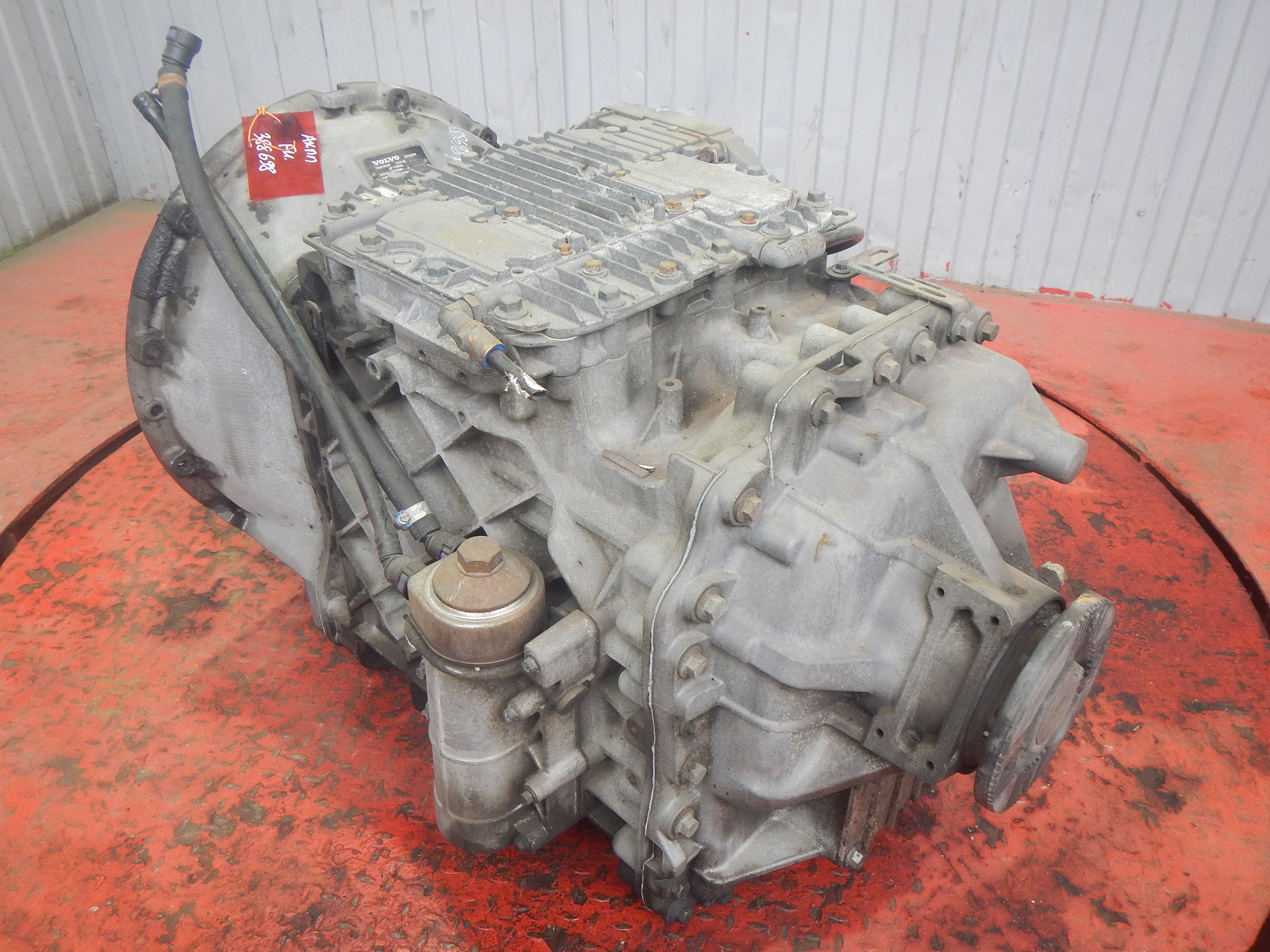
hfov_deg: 61.7
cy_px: 486
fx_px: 1064
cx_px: 642
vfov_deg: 48.2
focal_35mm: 29
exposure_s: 1/30
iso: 250
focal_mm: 5
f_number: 3.9
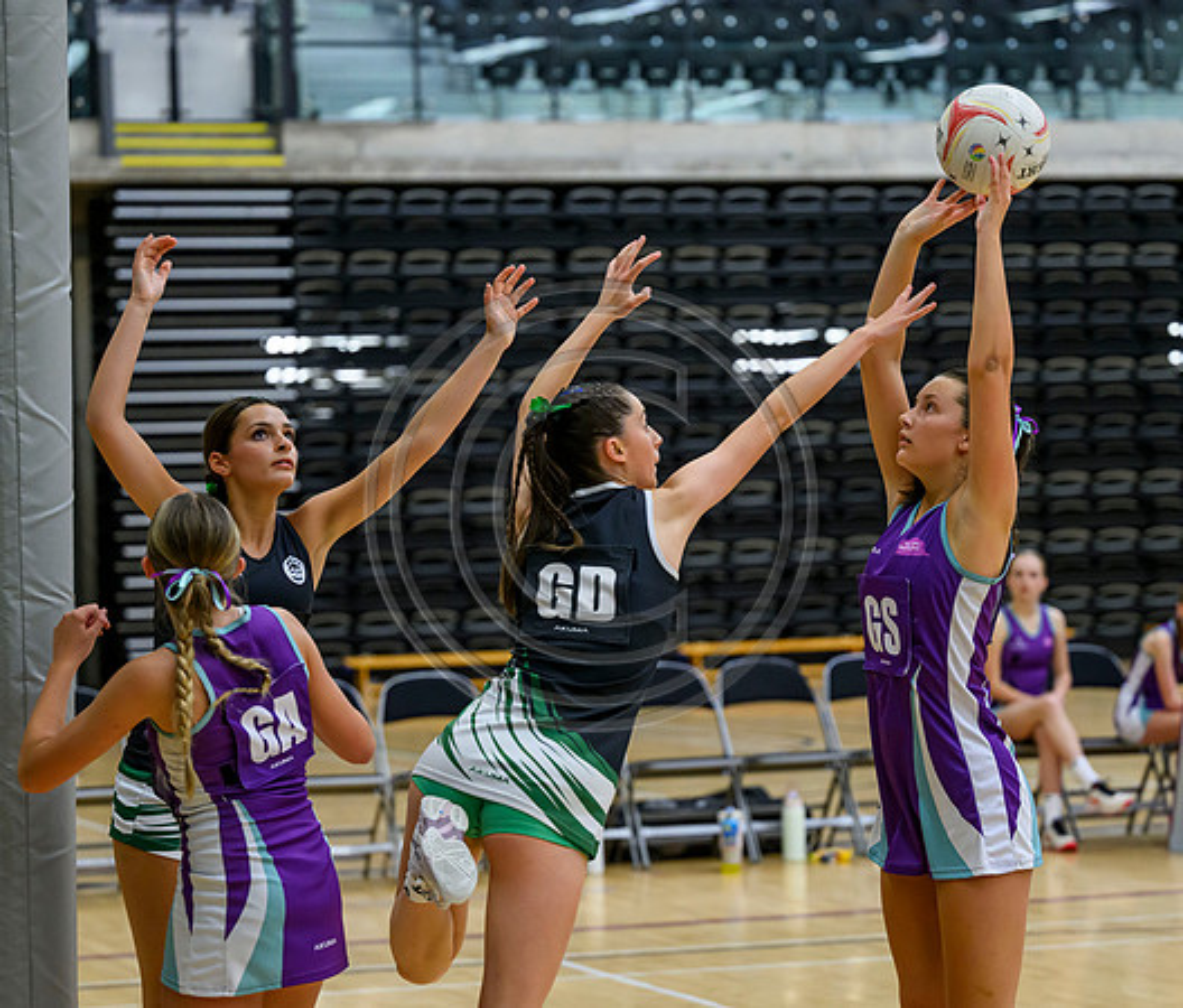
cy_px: 517
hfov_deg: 15.6
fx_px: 4323
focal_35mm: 120
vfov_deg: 13.3
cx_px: 657
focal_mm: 86
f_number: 2.8
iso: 3200
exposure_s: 1/1250
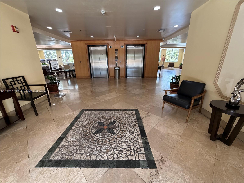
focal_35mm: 14
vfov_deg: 85.7
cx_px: 122
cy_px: 92
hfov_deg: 102.1
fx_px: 99
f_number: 2.2
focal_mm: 2.22
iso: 320
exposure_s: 1/120
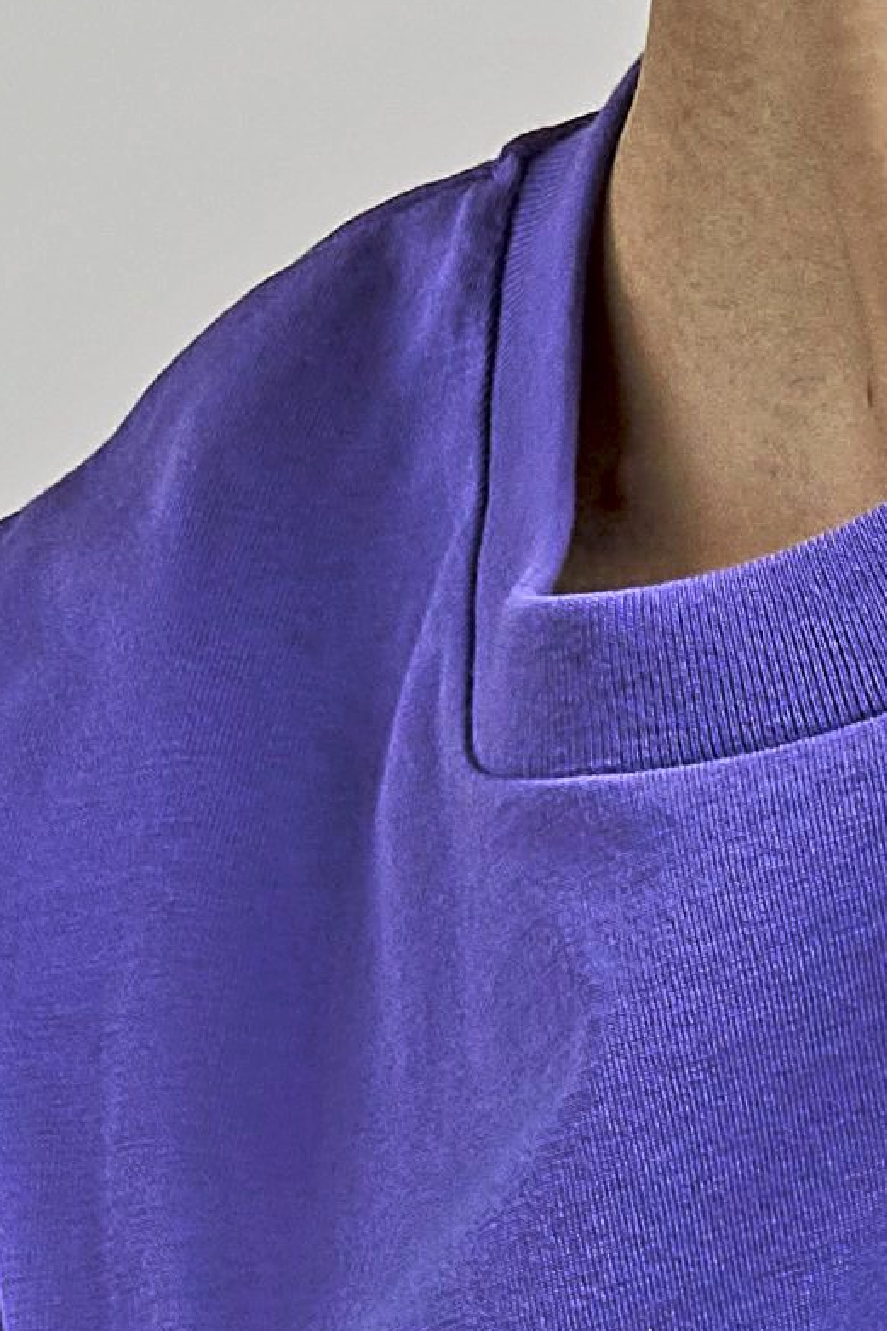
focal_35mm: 594
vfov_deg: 3.5
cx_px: 1381
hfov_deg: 2.3
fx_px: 21961
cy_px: 1639
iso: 320
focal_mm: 50
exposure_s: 1/160
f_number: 9
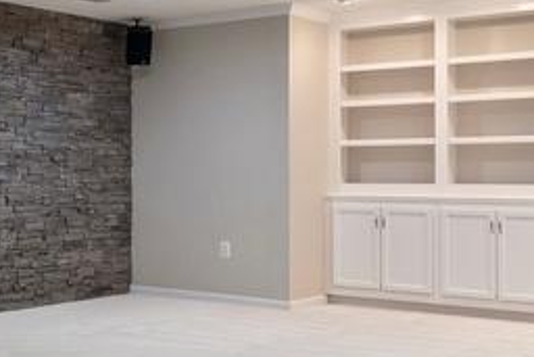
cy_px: 163
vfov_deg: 21.3
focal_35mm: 64
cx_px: -23
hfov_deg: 29.0
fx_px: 950
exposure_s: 1/1.67
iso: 640
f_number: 8
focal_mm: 16
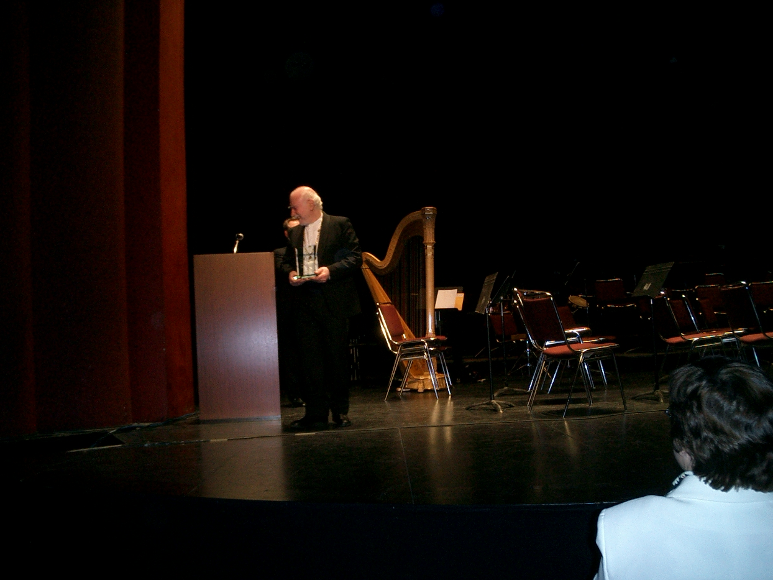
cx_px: 391
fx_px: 804
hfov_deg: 51.4
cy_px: 293
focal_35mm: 36
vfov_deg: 39.7
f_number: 4.2
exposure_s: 1/40
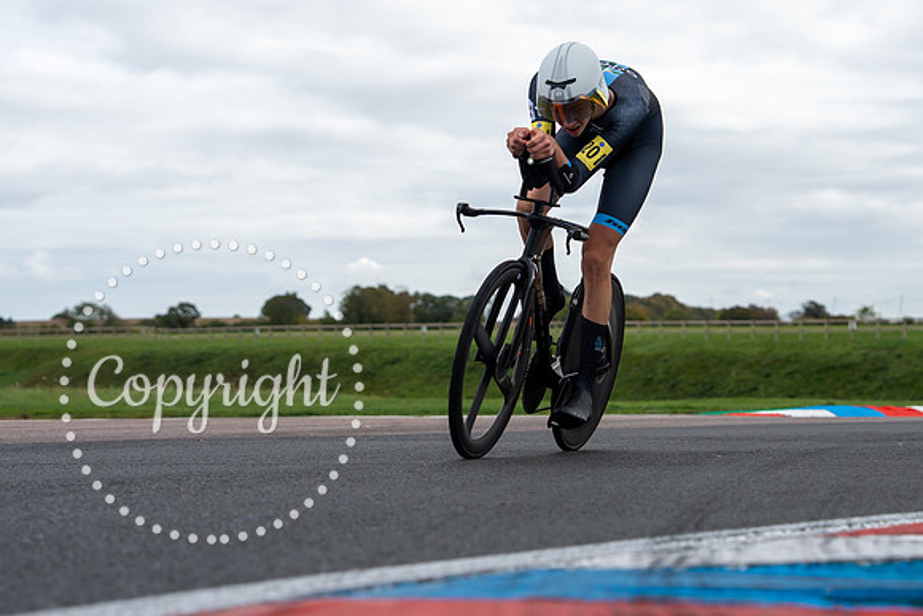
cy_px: 286
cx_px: 568
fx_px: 2789
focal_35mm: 109
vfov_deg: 12.6
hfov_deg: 18.8
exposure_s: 1/1000
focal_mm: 62
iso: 100
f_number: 3.5
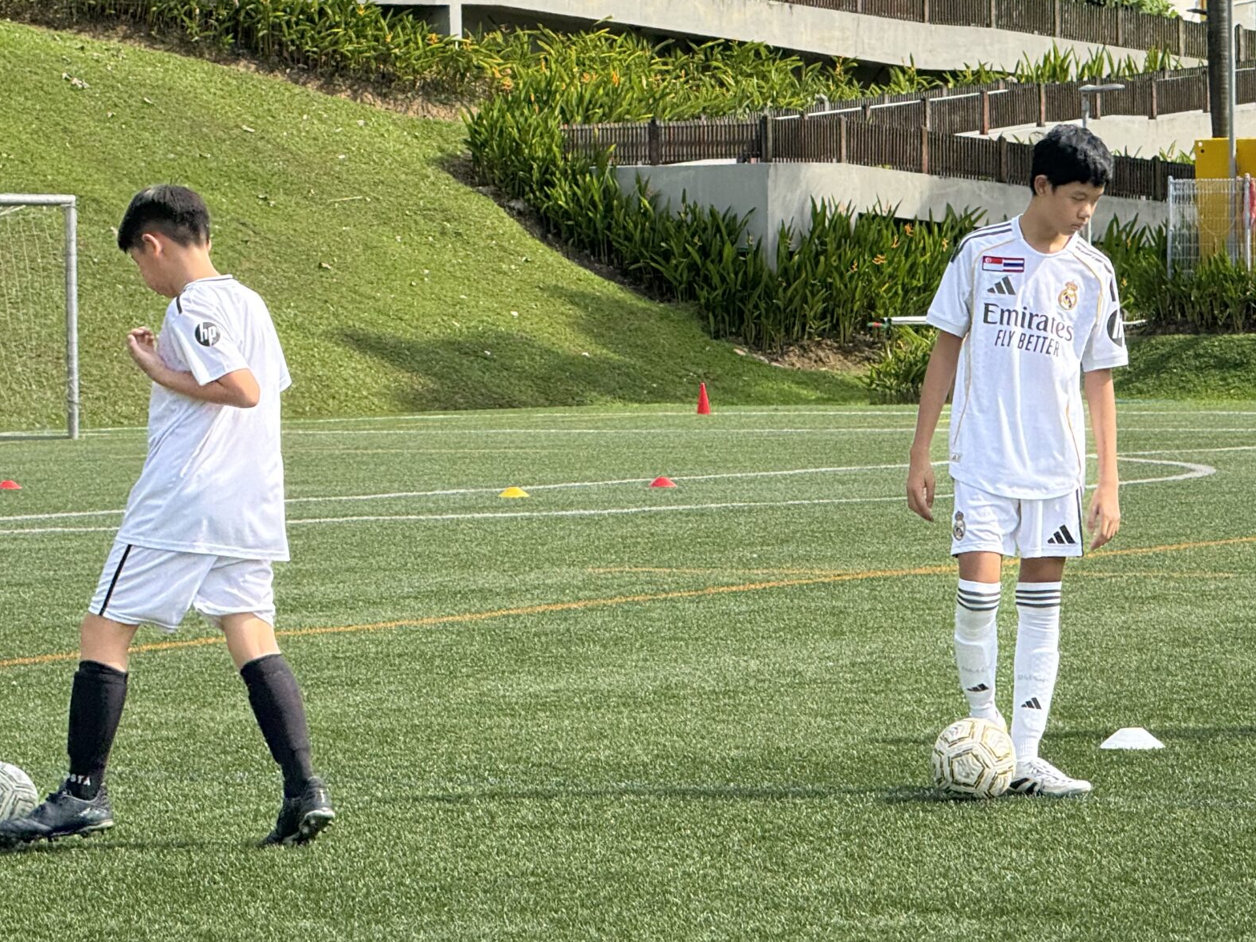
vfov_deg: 7.6
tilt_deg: +0.9
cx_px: 998
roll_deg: +0.8
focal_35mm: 196
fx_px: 7113
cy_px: 235
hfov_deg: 10.1
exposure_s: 1/951
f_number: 2.8
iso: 50
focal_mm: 15.66
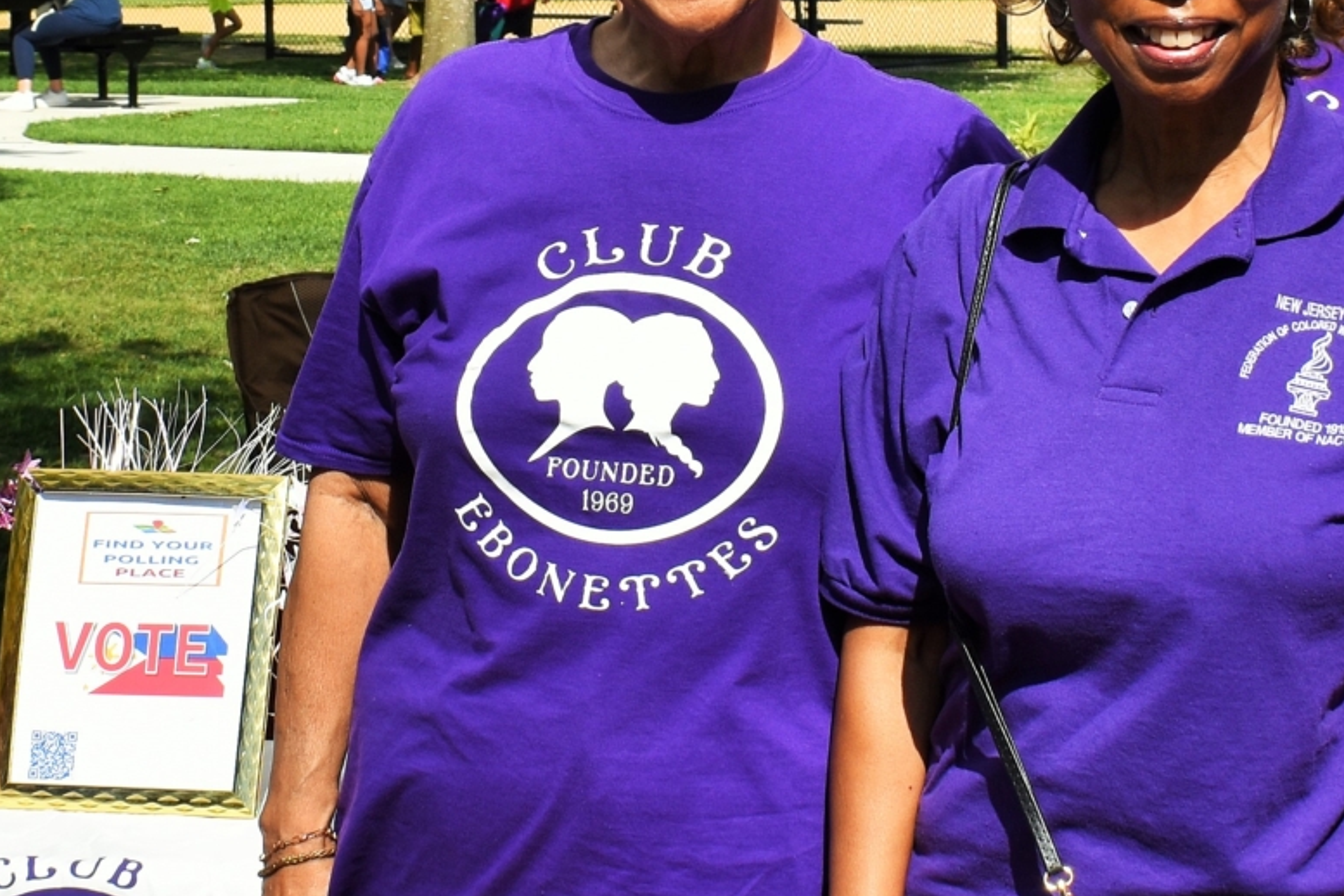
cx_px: 555
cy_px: 189
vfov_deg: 12.0
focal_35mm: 114
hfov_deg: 18.0
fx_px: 4242
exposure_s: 1/320
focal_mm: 23
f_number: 9
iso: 100
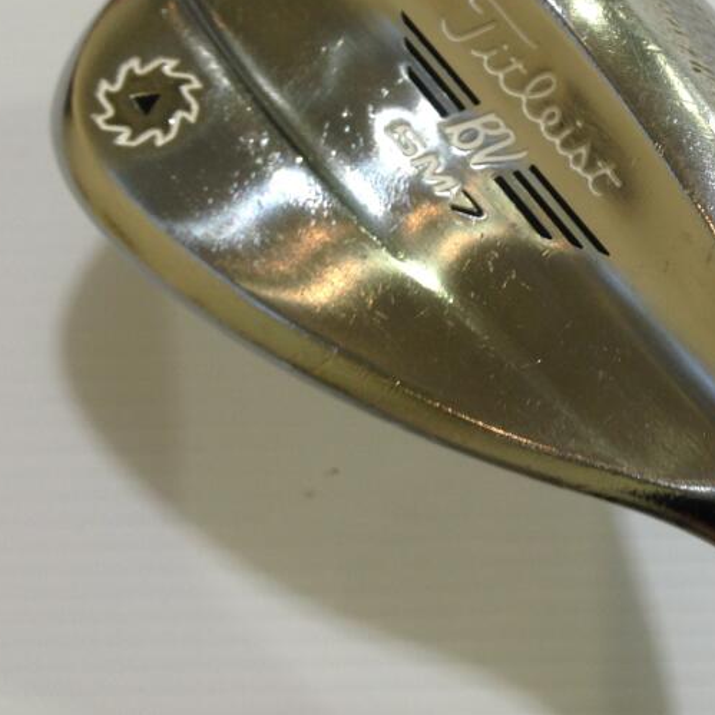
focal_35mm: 56
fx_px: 1309
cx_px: 552
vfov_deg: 30.4
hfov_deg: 30.0
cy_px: 270
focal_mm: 3.3
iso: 25
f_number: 2.4
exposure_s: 1/24
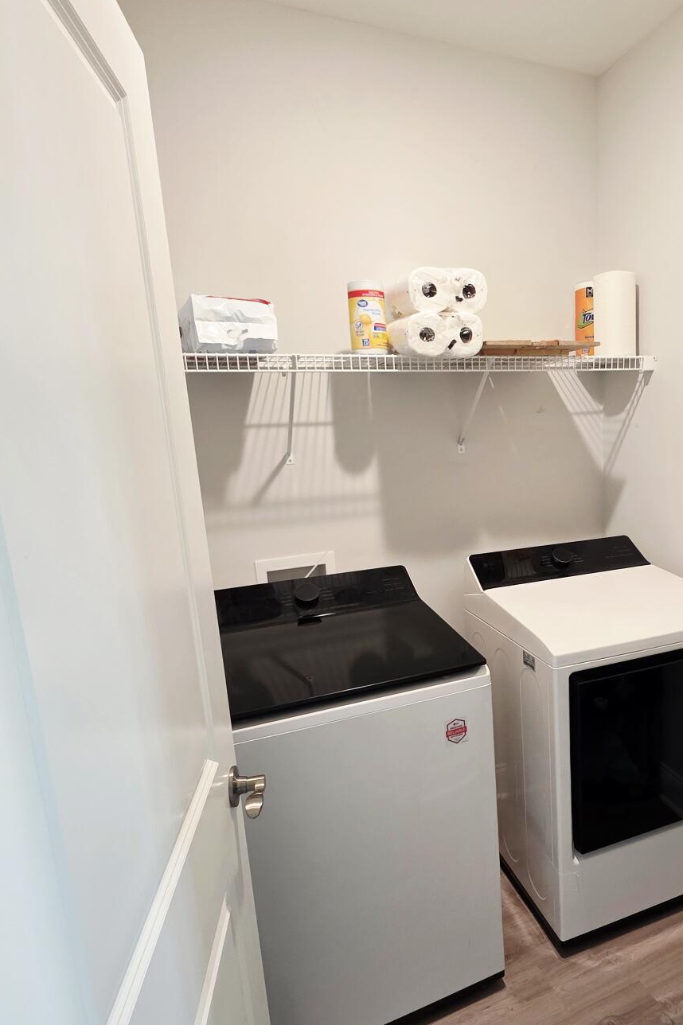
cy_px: 559
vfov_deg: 81.0
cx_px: 486
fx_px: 598
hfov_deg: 57.3
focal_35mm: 21
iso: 200
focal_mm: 2.2
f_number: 1.9
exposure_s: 1/60.2
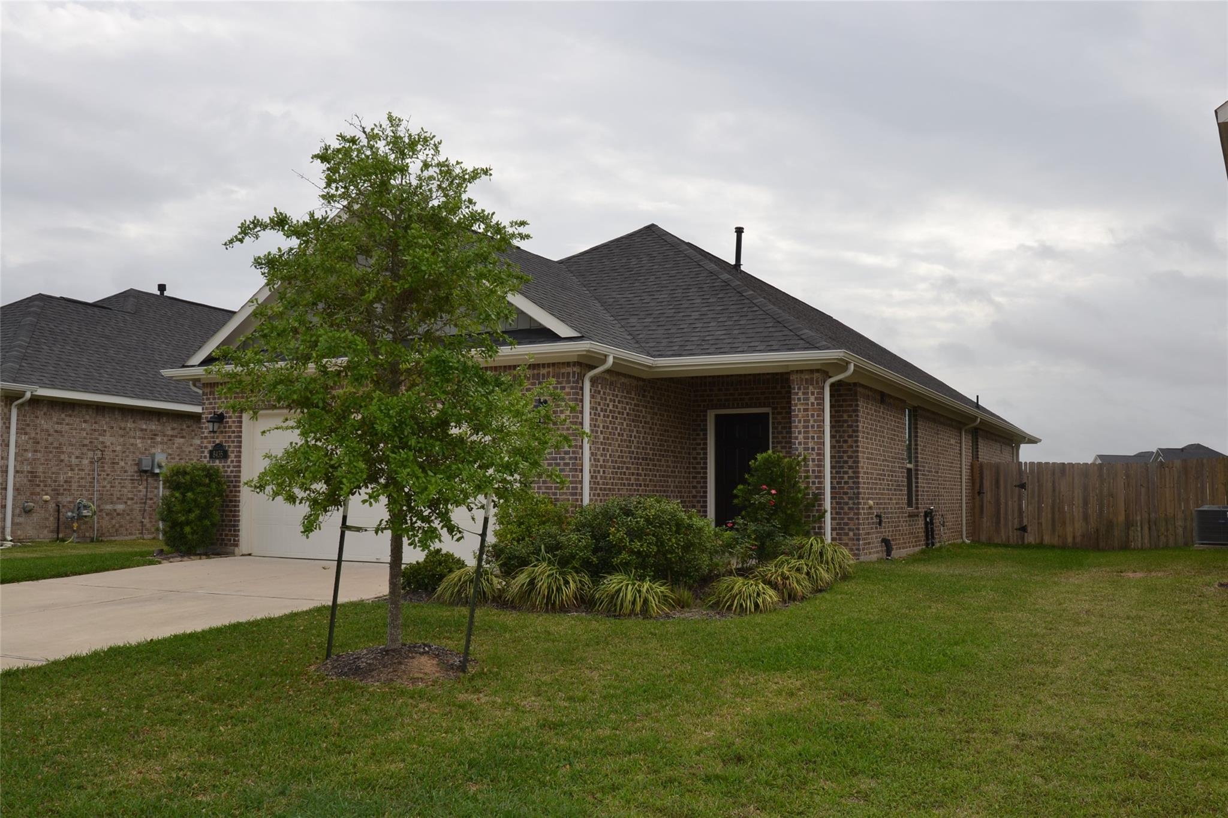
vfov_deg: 43.6
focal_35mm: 30
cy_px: 409
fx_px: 1023
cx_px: 614
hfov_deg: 61.9
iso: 100
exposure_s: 1/200
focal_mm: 20
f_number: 8
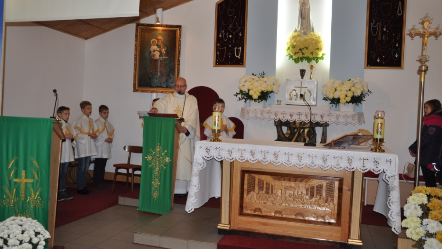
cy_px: 121
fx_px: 393
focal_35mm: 34
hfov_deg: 58.7
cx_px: 217
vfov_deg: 35.1
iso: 400
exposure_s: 1/60
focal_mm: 21
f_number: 3.8
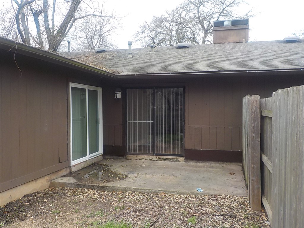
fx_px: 263
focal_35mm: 30
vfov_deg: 46.8
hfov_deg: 60.0
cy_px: 114
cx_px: 152
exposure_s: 1/250
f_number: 3.3
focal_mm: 4.1
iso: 125
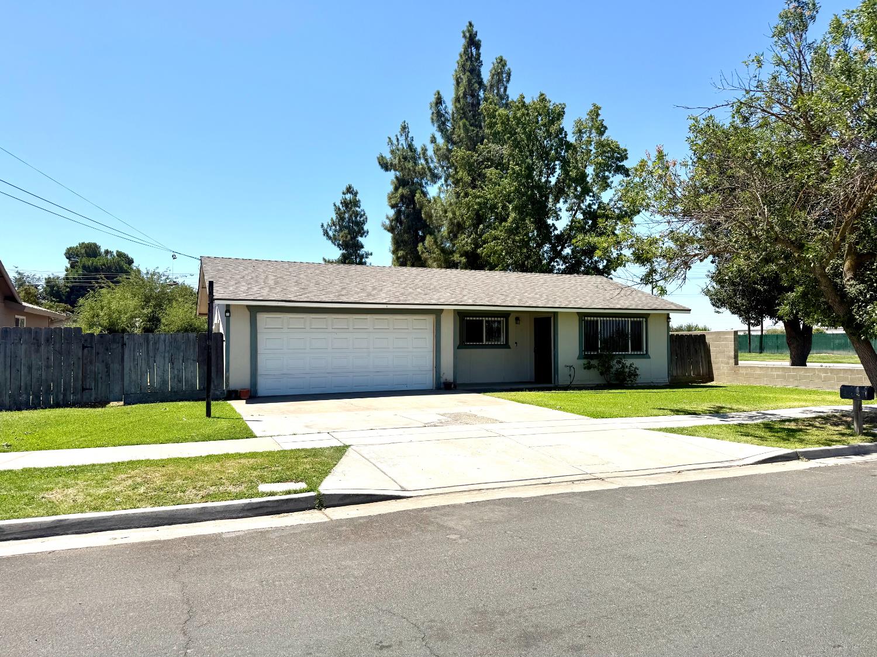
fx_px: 608
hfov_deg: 71.6
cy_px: 328
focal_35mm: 24
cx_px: 438
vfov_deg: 56.8
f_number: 1.78
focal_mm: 6.76
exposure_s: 1/5319
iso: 80
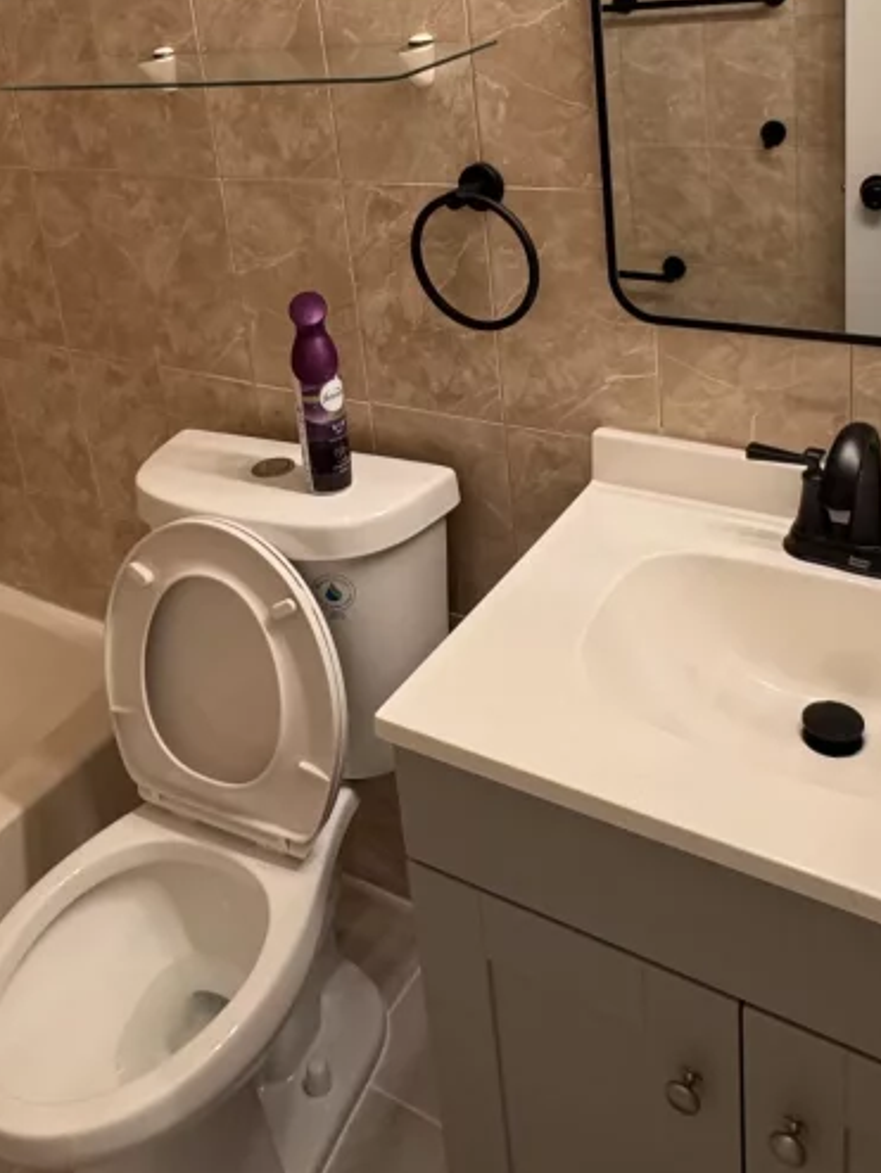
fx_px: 1153
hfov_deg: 41.8
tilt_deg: -16.0
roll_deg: +7.1
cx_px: 394
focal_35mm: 34
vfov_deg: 51.5
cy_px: 287
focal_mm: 2.22
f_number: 2.2
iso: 160
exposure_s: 1/60
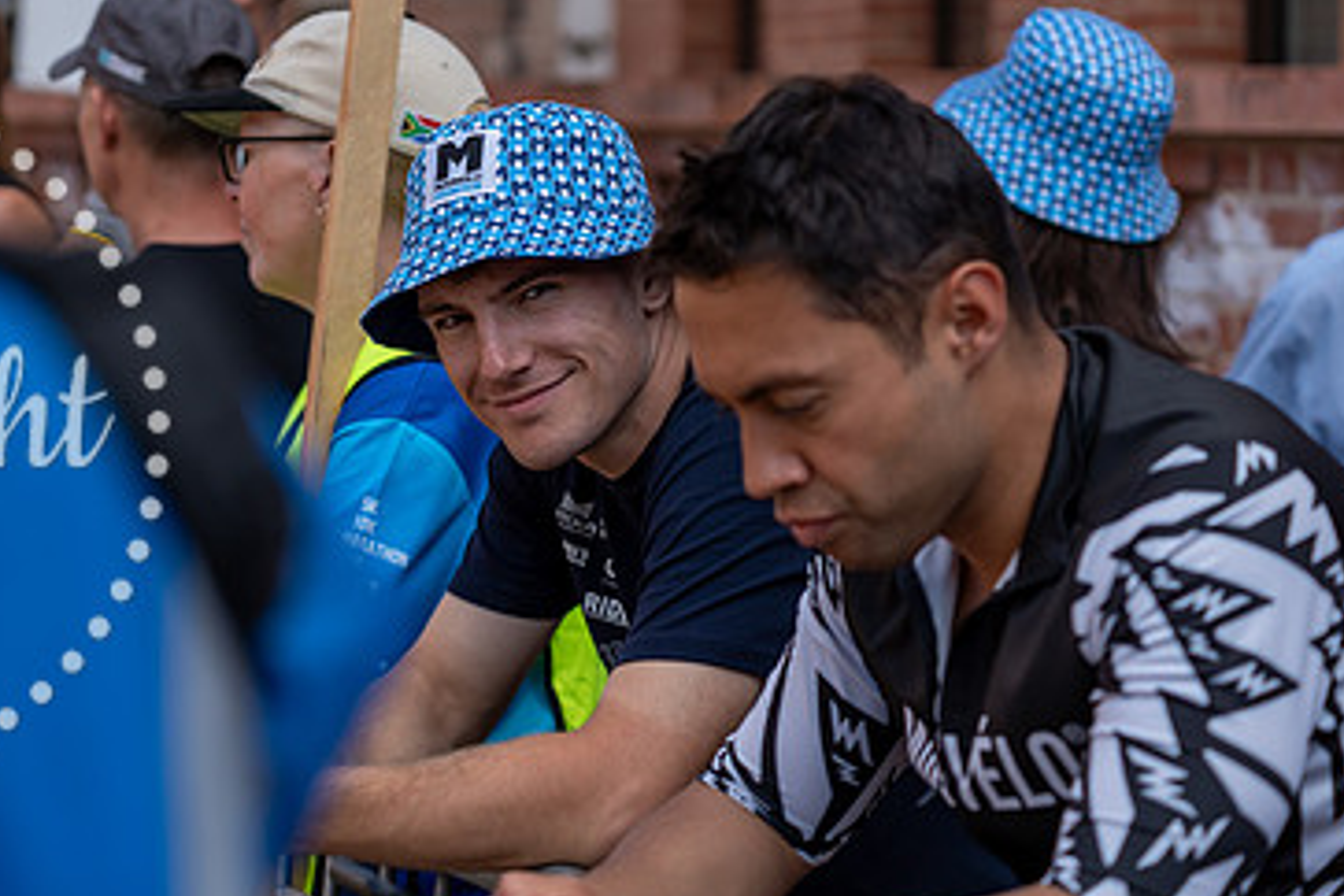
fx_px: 4480
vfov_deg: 11.4
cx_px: 396
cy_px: 239
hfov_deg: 17.0
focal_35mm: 120
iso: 100
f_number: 3.2
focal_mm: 75
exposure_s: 1/1250
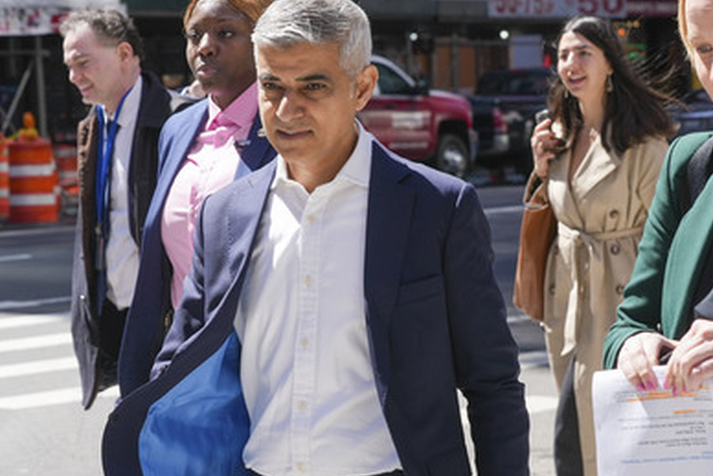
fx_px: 2298
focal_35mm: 116
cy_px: 241
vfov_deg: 11.8
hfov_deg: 17.6
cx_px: 323
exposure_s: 1/400
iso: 400
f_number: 10
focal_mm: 100
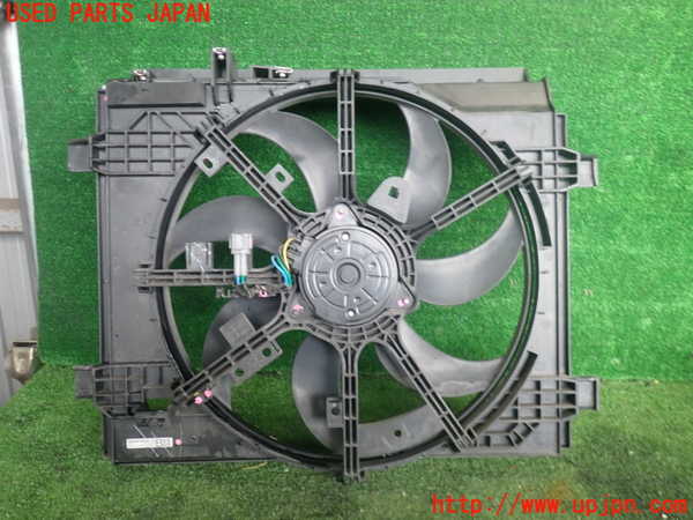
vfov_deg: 46.8
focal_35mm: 30
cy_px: 260
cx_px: 346
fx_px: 601
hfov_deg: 60.0
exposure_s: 1/30
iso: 200
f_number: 2.3
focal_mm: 5.4
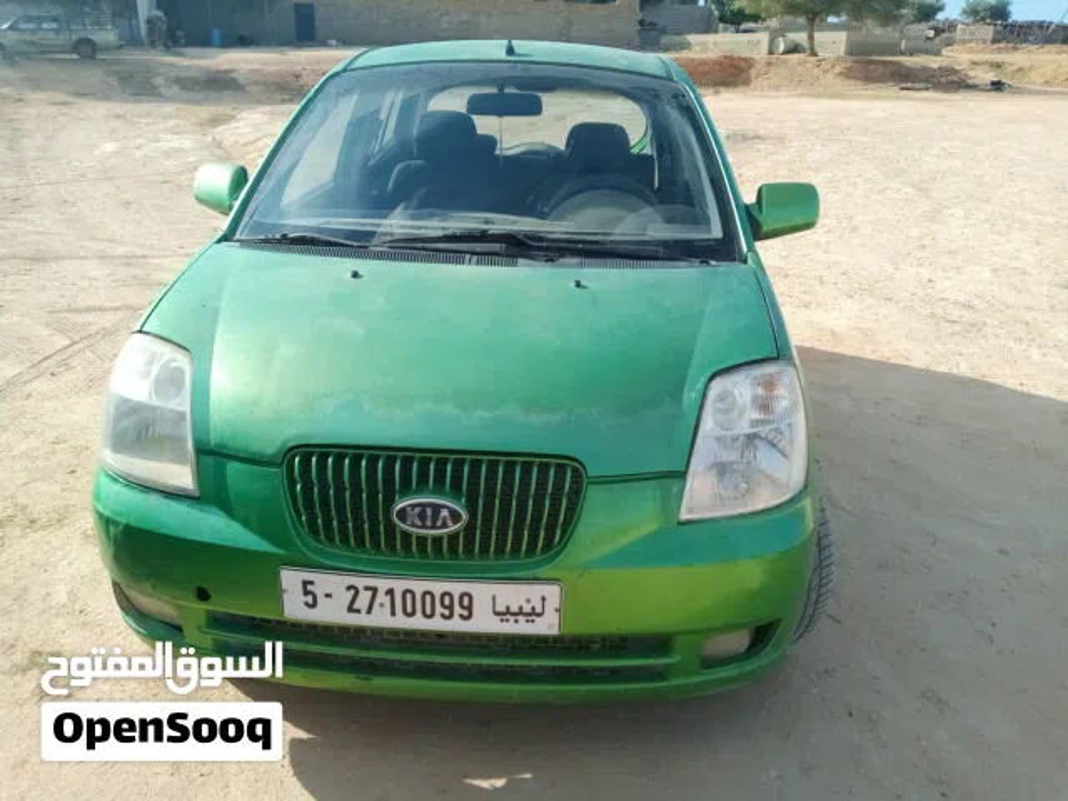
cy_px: 400
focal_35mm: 26
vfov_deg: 53.1
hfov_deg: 67.3
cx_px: 534
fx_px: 802
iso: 113
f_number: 1.8
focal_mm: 3.61
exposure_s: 1/1272
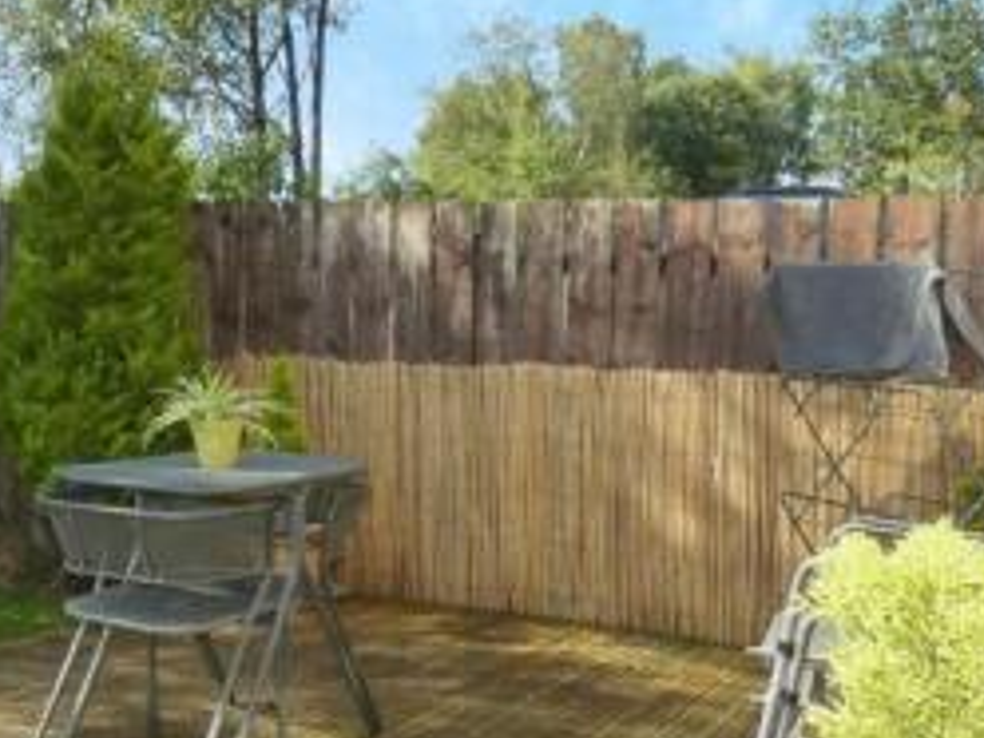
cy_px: 688
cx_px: -95
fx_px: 1336
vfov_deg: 29.4
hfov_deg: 34.9
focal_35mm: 47
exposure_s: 1/500
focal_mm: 3.6
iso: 80
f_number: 2.8
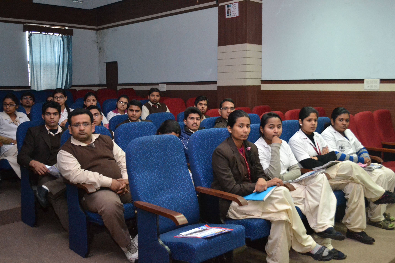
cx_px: 198
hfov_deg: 53.1
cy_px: 132
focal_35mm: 36
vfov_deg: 36.9
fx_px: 395
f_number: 4
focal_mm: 24
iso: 3200
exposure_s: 1/60
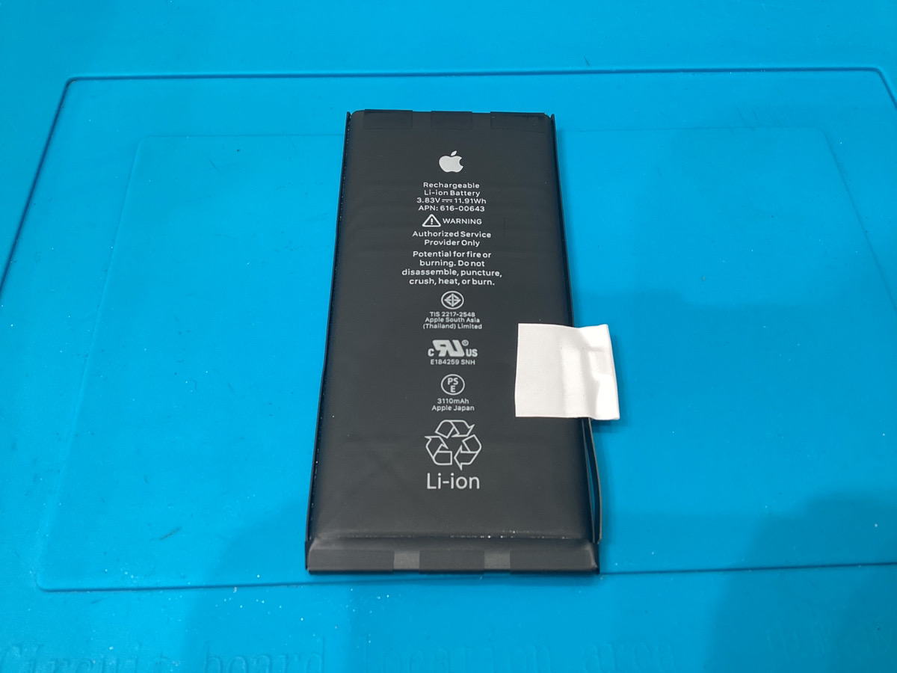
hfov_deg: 58.4
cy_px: 336
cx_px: 448
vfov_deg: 45.4
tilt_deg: -56.6
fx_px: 803
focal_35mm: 31
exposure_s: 1/50
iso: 64
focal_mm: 3.3
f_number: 2.4
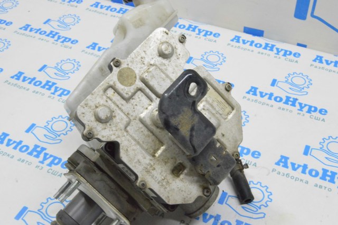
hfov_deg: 42.4
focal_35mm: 46
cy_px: 112
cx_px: 169
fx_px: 436
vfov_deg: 28.9
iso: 6400
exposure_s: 1/20
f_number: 20
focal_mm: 31
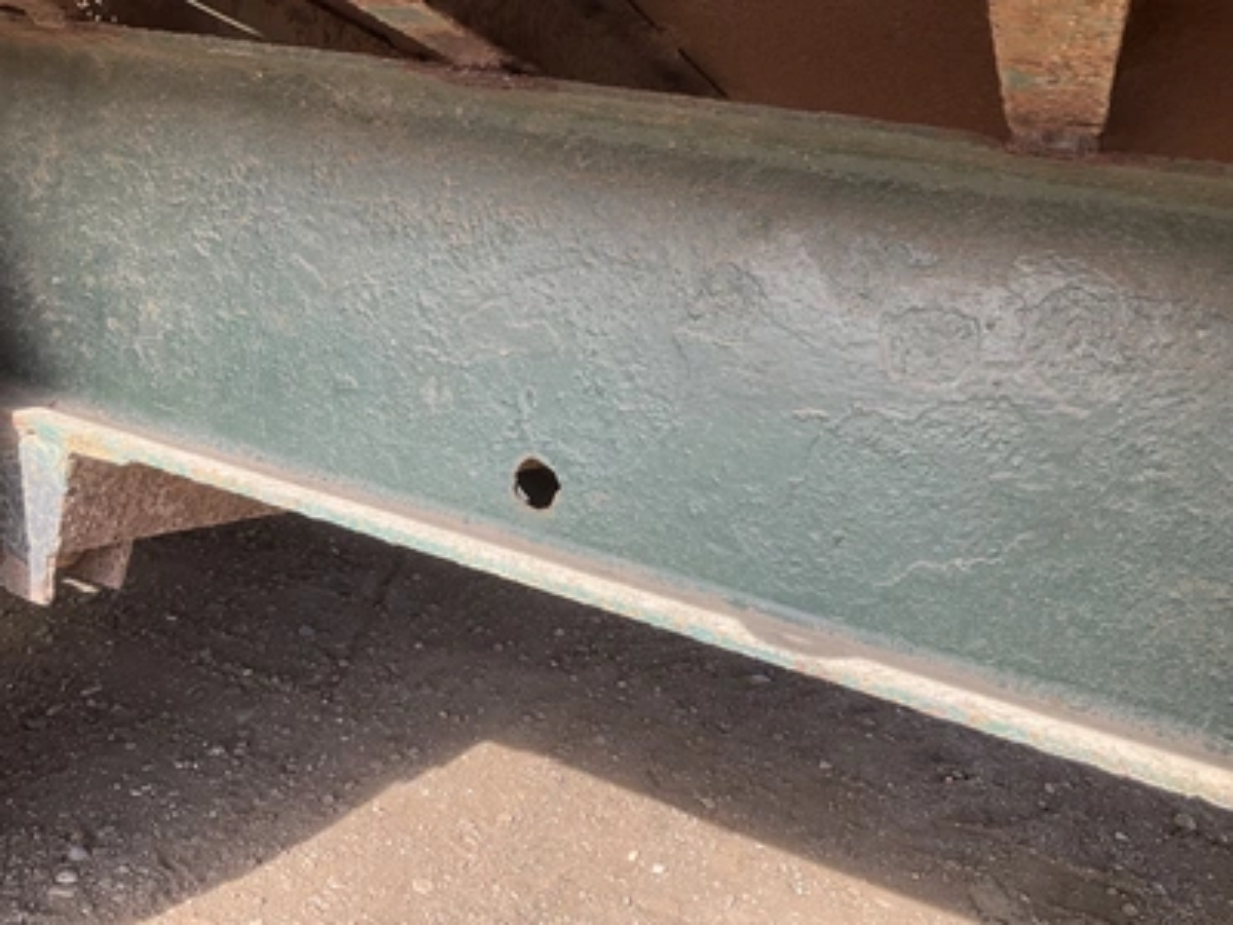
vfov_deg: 48.2
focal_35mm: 29
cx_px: 616
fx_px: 1033
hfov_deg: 61.7
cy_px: 462
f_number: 1.8
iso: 25
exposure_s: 1/163
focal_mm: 3
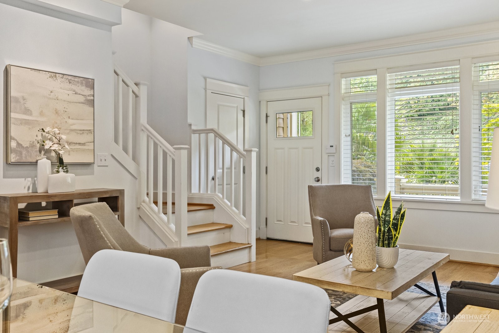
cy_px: 166
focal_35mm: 33
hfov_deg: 57.2
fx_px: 457
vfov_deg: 40.0
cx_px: 250
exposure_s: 1/13
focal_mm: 22
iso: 1250
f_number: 7.1
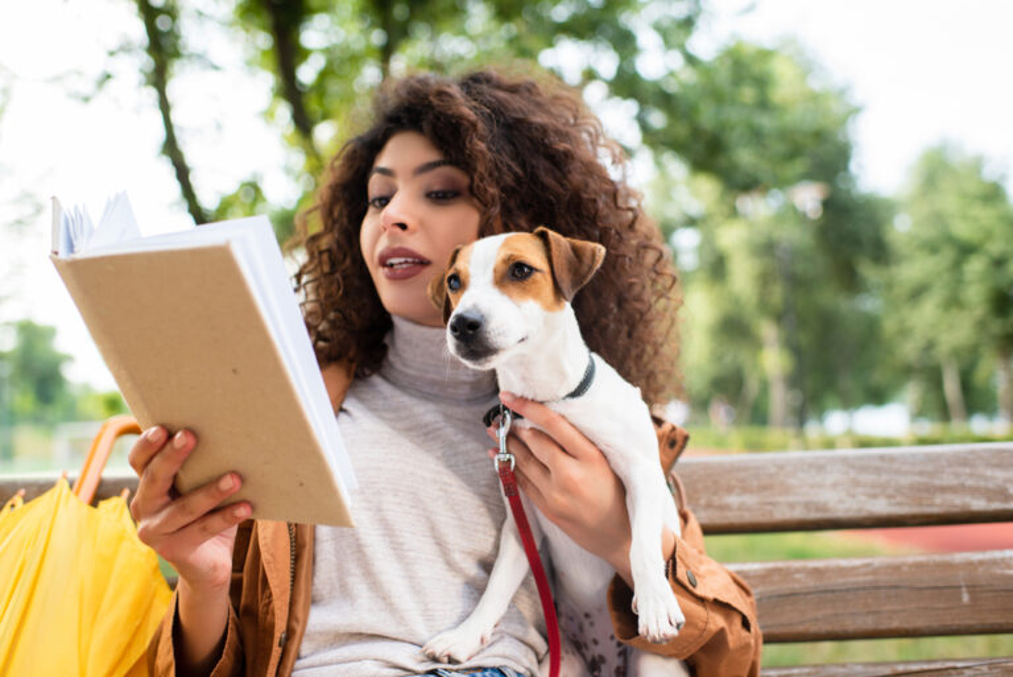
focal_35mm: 35
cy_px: 338
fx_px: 985
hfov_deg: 54.4
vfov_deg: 37.9
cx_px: 506
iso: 320
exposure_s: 1/800
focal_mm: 35
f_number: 2.8
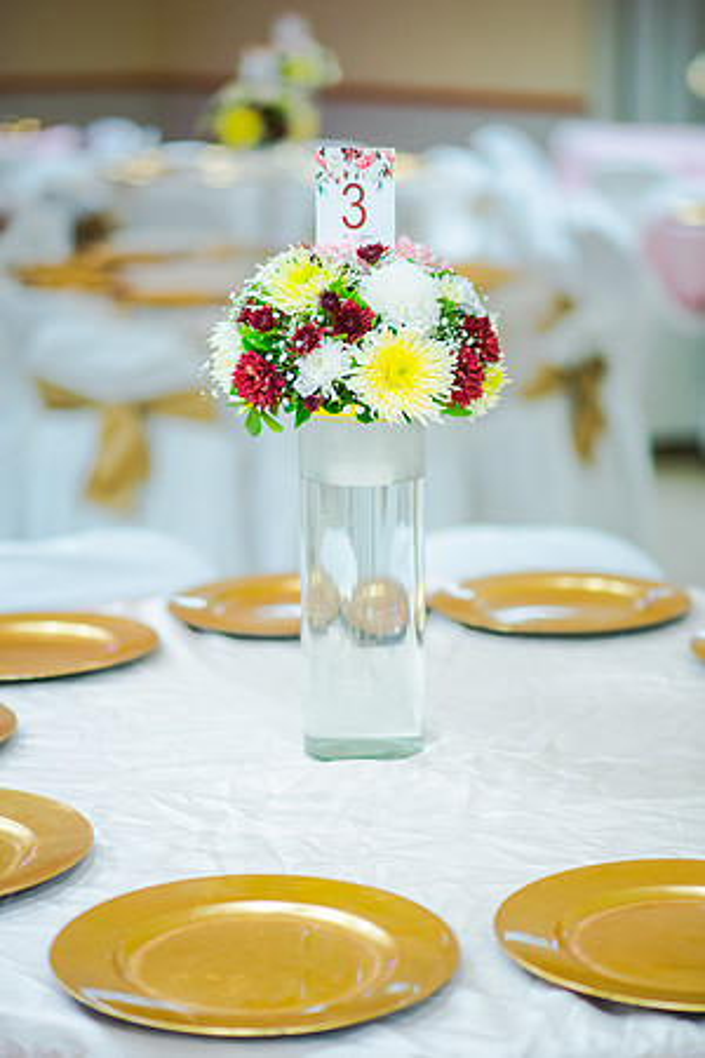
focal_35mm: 85
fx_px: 2497
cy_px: 529
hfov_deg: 16.1
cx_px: 352
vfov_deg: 23.9
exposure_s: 1/200
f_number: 1.8
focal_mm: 85
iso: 800
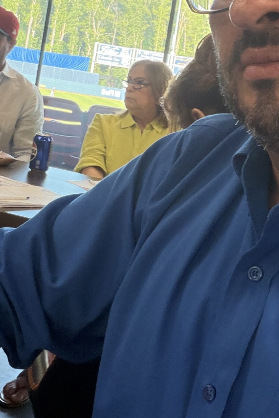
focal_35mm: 58
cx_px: 176
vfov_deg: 33.2
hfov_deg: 23.3
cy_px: 66
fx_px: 674
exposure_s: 1/60
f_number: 1.9
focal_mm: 2.71
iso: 160
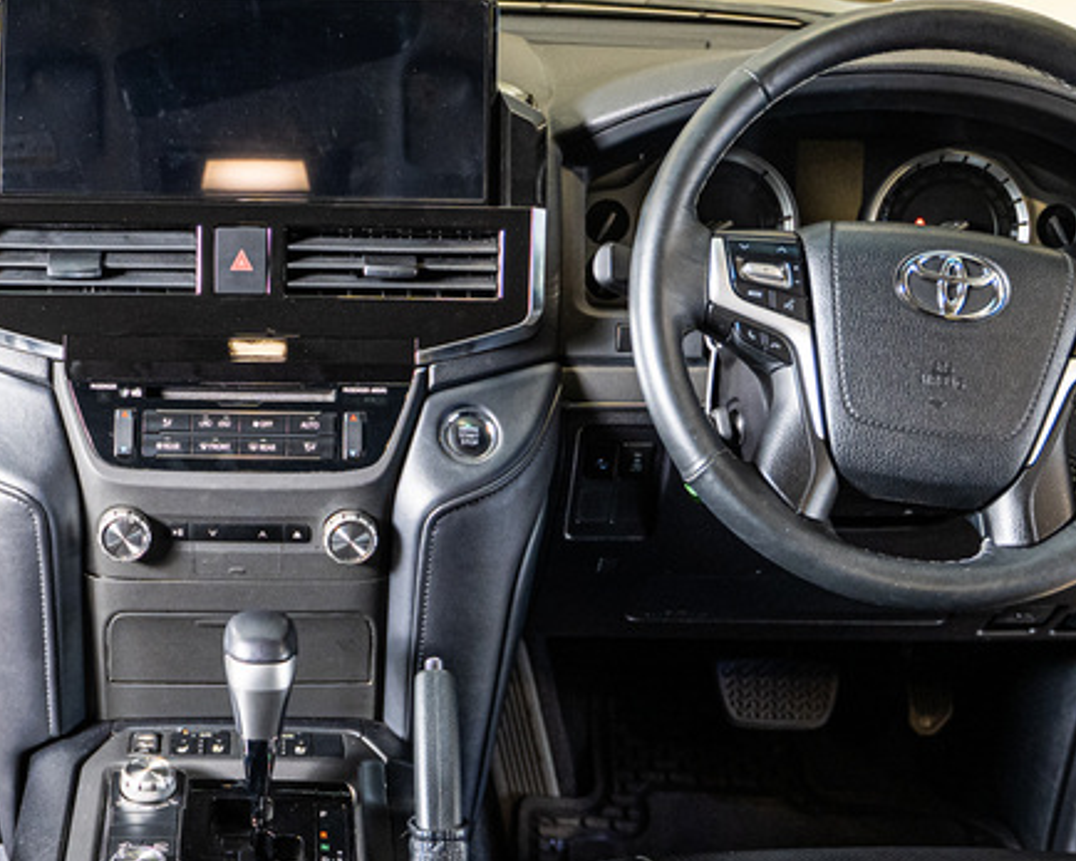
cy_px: 665
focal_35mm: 62
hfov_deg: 30.0
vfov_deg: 24.3
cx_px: 259
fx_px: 1974
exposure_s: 1/200
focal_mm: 28
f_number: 2.8
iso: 1600
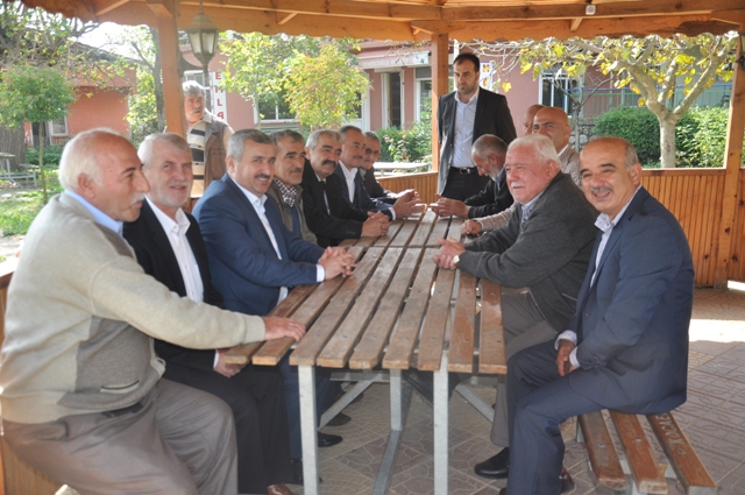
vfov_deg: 36.8
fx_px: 744
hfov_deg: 53.2
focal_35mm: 36
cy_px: 248
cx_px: 372
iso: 200
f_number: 3.8
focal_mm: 24
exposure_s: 1/200
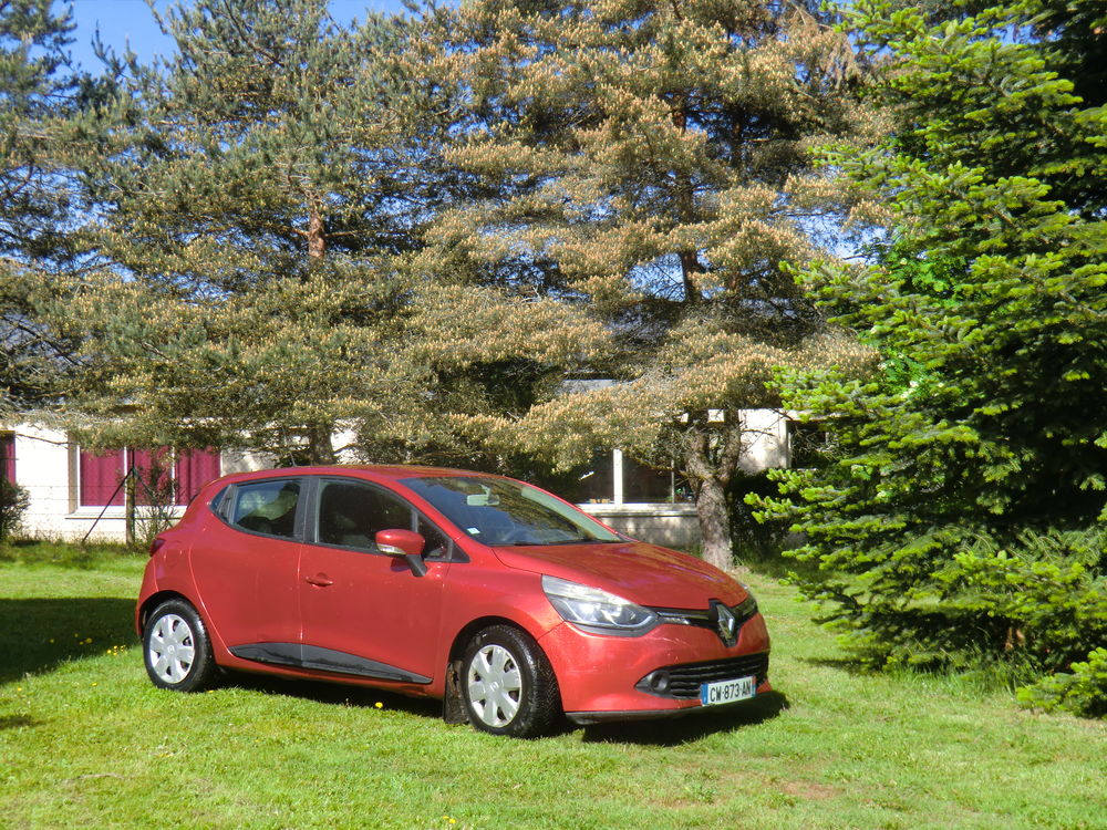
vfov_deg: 30.9
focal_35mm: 47
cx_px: 554
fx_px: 1503
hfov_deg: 40.4
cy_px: 415
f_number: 4
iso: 64
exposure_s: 1/320
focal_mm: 8.4
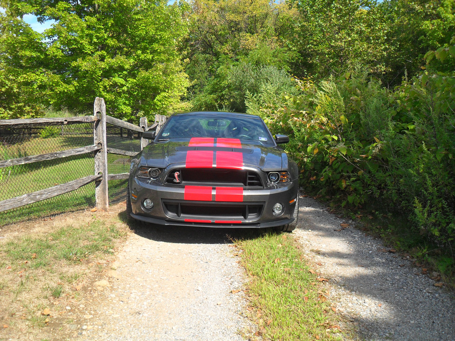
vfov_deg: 40.7
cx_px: 228
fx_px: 460
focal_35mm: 35
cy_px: 170
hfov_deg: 52.6
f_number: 8.9
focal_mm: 6.2
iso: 100
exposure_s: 1/90
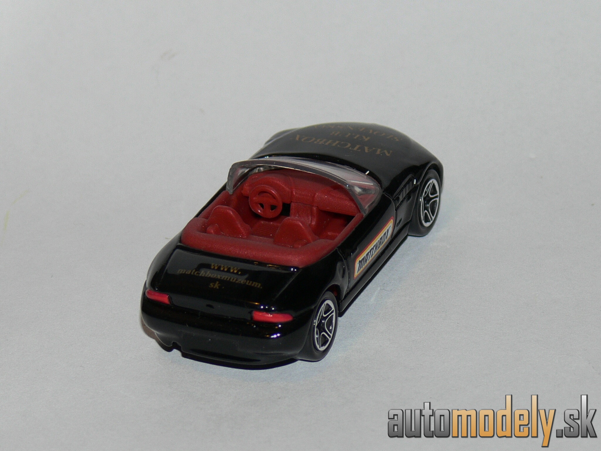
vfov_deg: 7.6
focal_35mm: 196
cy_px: 226
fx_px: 3403
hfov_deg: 10.1
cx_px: 300
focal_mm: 26.1
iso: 100
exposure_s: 1/30
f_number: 3.6
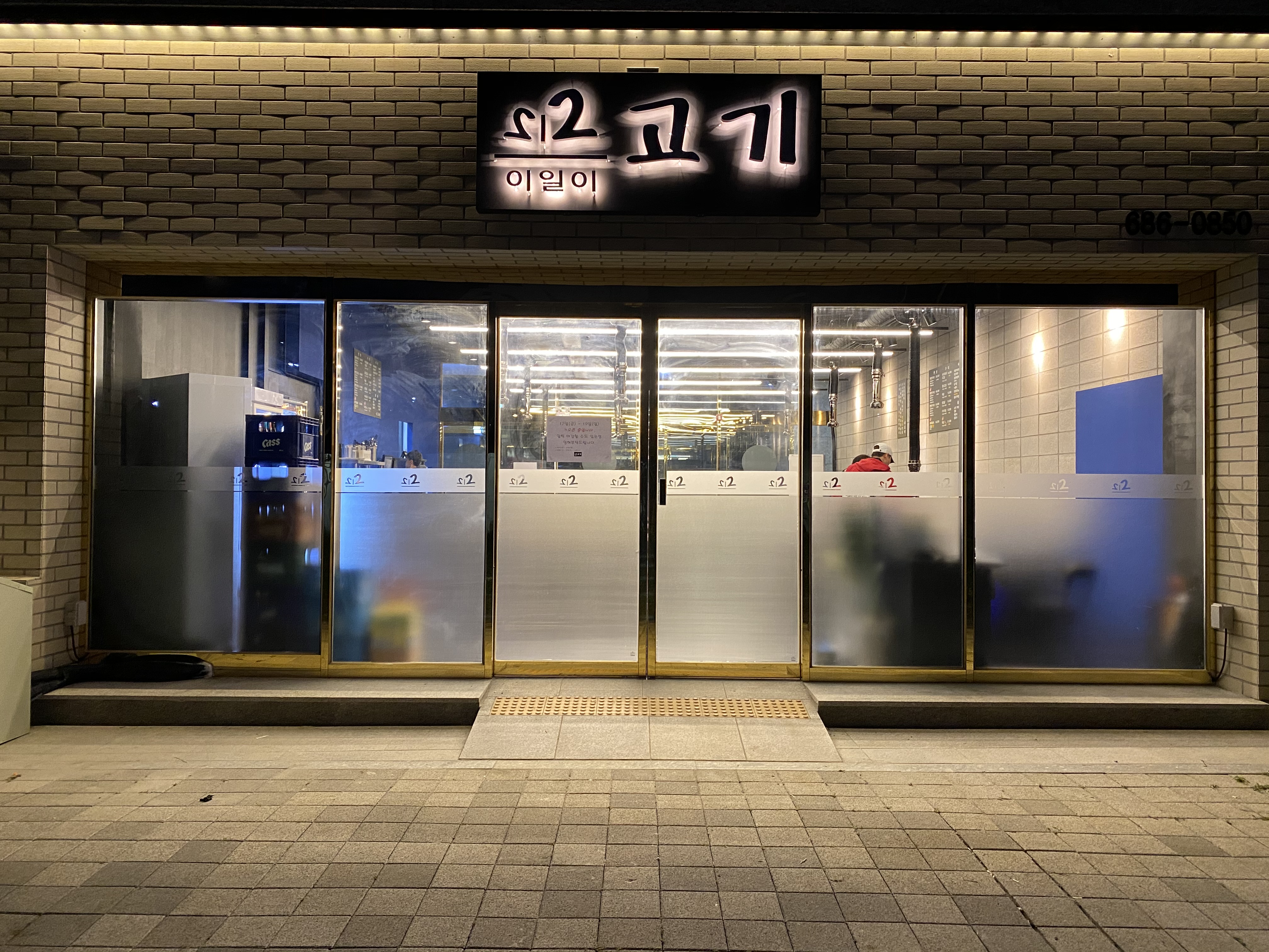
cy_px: 476
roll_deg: -0.7
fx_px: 953
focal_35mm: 26
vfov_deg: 53.1
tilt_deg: +0.1
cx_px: 634
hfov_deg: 67.3
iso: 320
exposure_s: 1/60
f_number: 1.8
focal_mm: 4.25
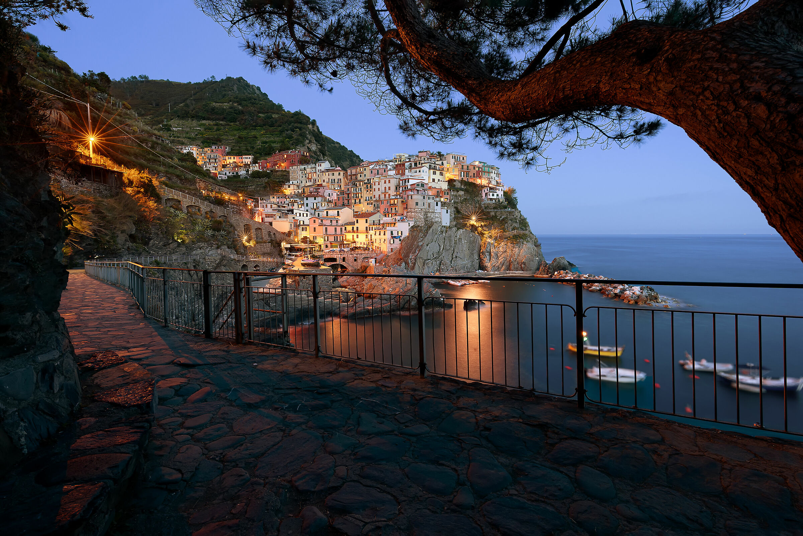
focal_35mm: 16
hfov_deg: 96.7
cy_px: 268
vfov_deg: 73.7
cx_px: 402
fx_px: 357
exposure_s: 30
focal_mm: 16
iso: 200
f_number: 11
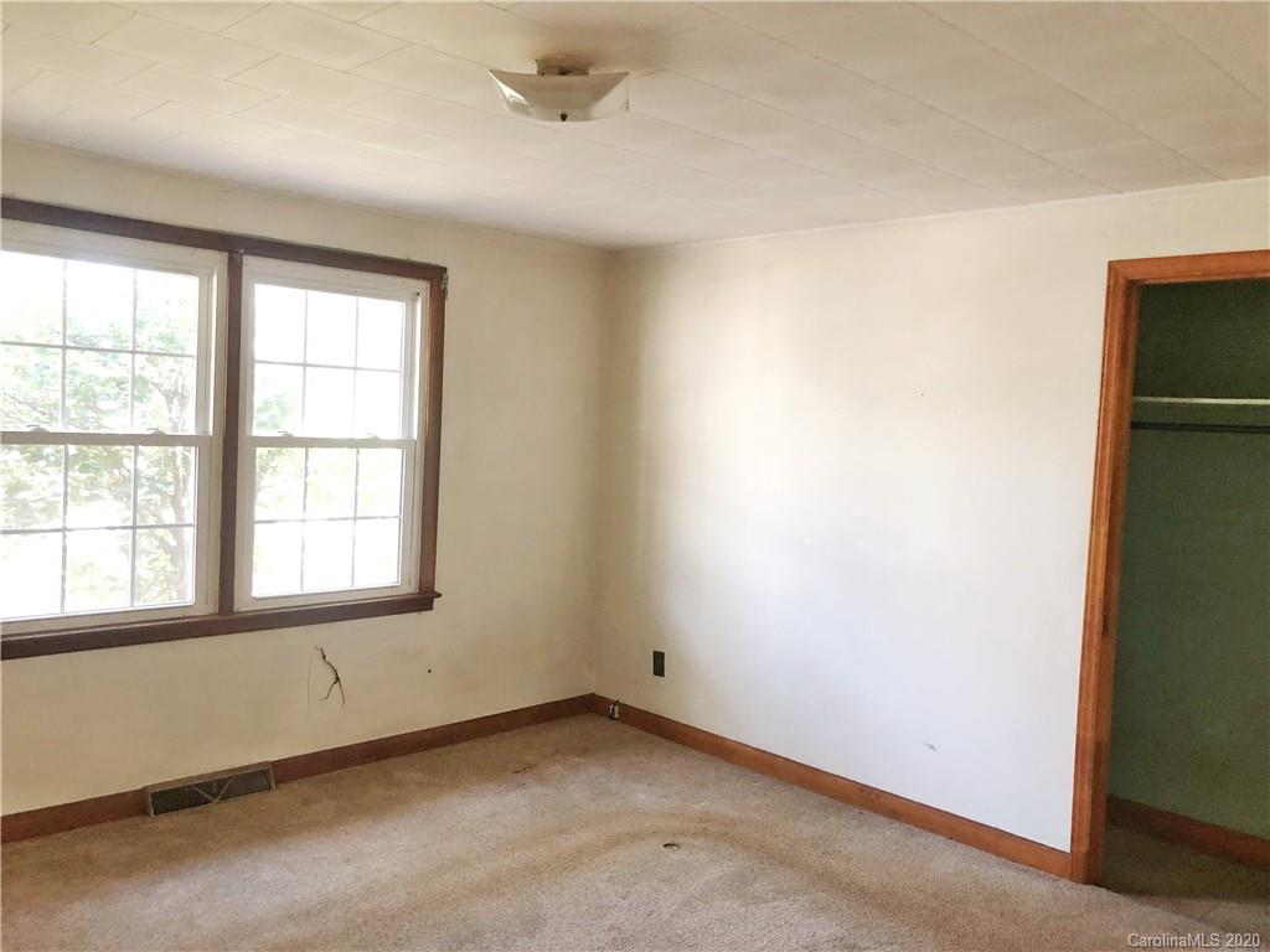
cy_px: 476
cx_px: 635
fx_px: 1064
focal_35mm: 29
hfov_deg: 61.7
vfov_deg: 48.2
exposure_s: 1/15
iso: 64
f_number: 1.8
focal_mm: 3.99
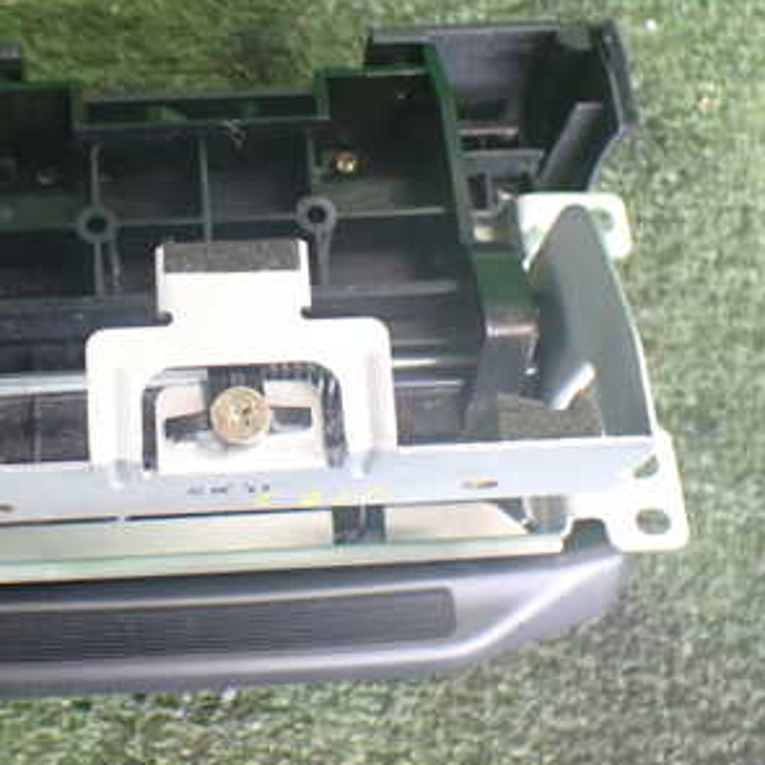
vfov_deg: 31.5
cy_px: 288
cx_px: 218
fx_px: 1350
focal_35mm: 54
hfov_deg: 31.2
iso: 800
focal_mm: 5.4
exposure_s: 1/60
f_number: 2.3
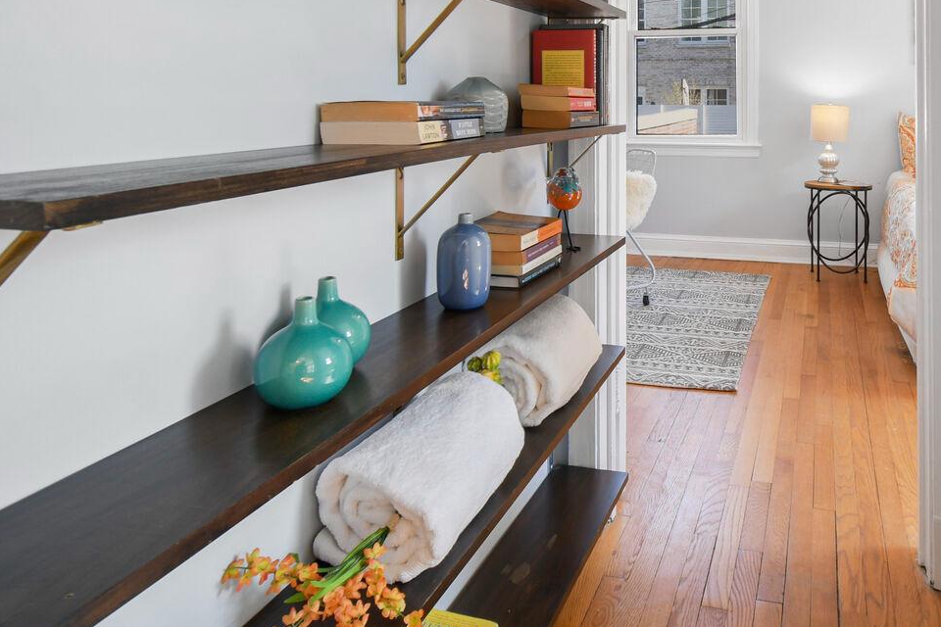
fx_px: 706
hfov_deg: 65.3
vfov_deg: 45.0
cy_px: 106
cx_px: 641
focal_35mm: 27
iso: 200
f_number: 8
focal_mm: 10
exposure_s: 1/15
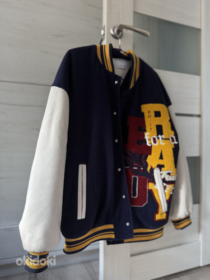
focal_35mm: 24
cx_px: 105
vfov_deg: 71.6
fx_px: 194
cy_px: 140
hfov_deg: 56.8
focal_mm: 6.76
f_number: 1.78
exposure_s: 1/121
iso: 200
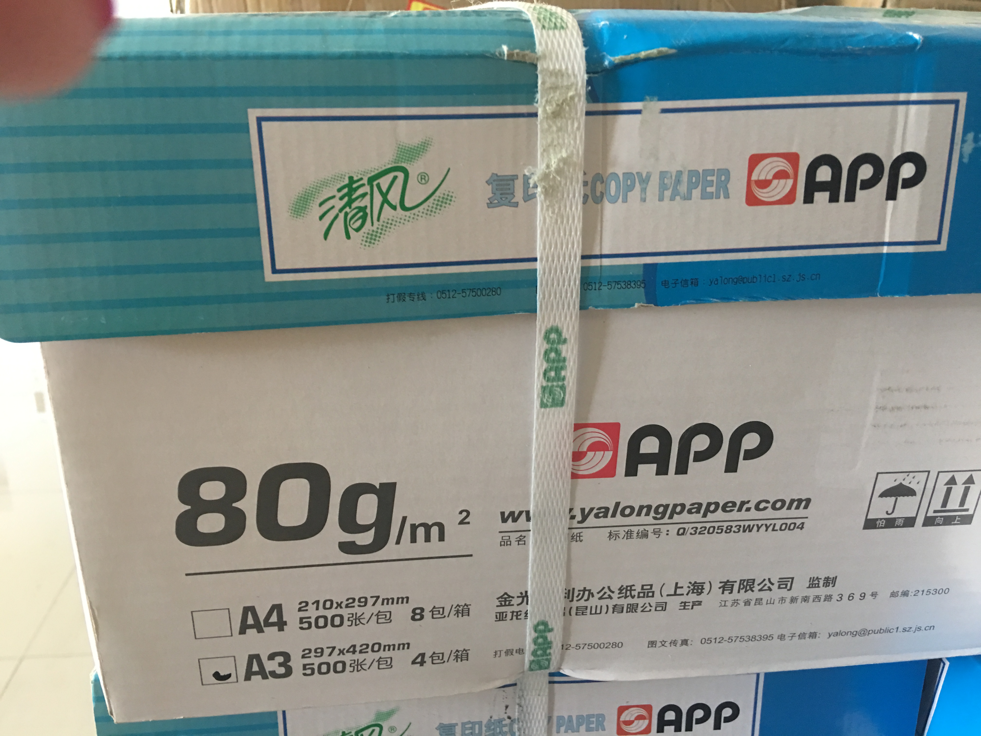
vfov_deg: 48.2
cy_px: 368
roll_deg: -1.0
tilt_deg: -21.3
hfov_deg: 61.7
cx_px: 490
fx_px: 822
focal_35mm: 29
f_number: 2.2
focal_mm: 4.15
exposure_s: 1/17
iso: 80
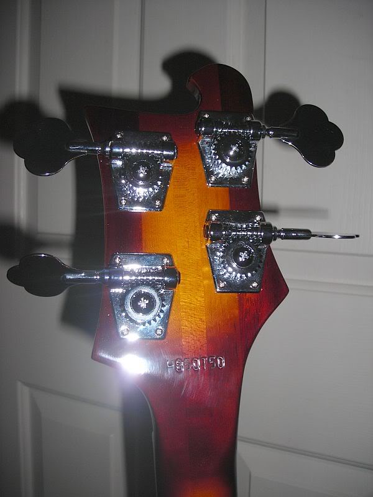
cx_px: 186
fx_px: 546
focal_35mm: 38
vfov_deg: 49.0
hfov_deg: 37.7
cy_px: 248
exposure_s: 1/60.1
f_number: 6.4
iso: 50
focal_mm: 6.3
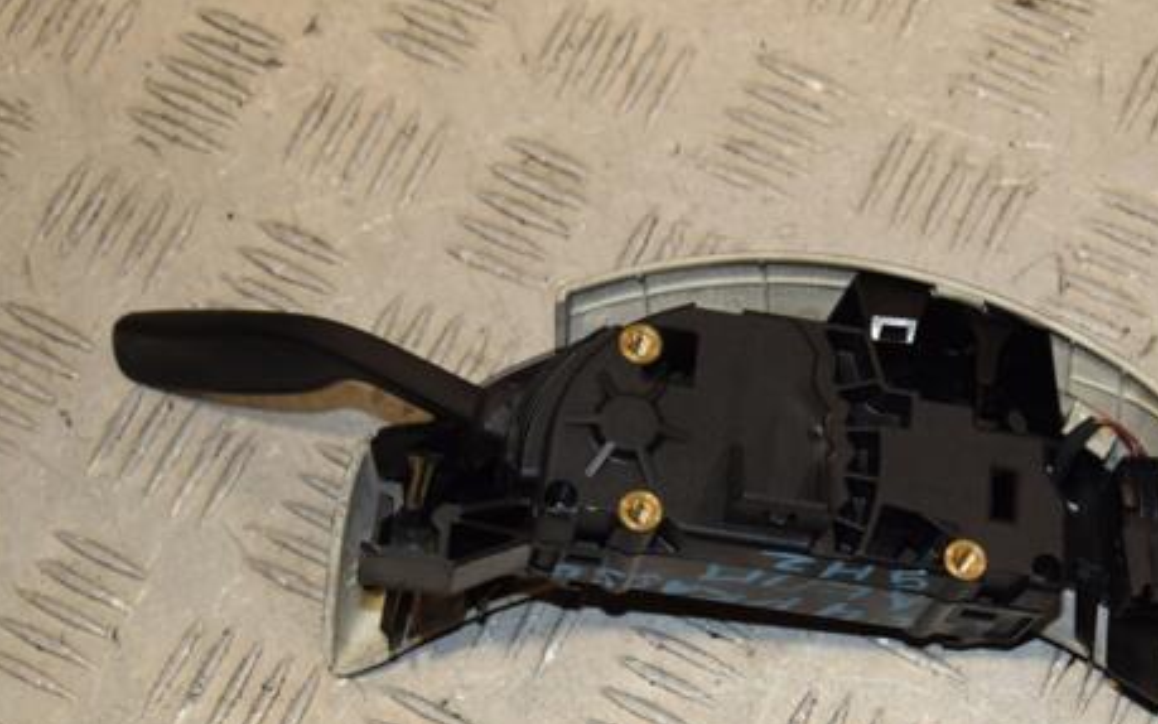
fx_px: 2525
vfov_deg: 16.3
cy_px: 457
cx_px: 696
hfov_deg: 25.8
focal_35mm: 80
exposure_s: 1/200
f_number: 7.1
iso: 800
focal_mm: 40
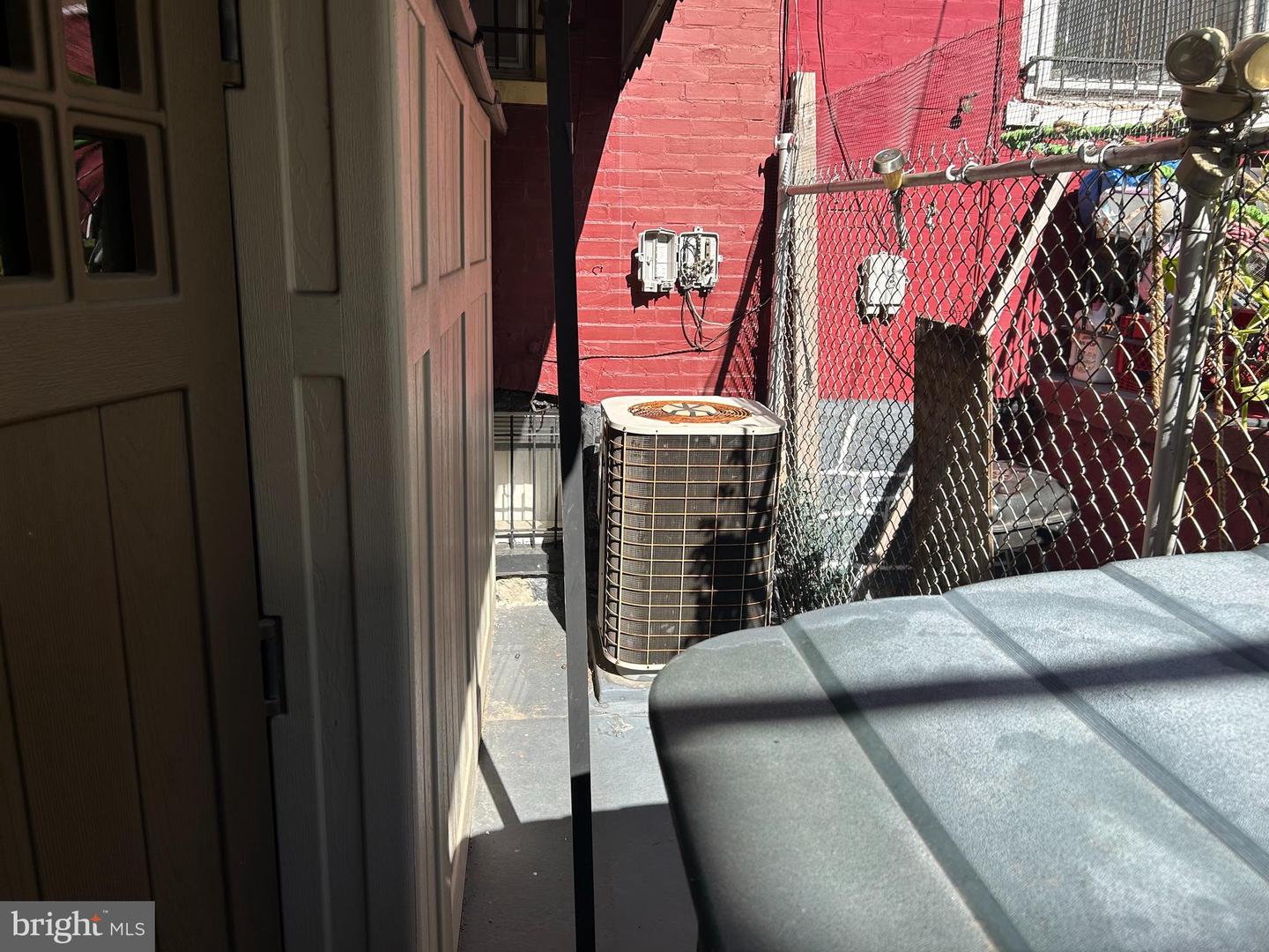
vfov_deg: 53.1
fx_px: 953
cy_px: 476
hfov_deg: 67.3
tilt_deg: -12.5
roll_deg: -1.1
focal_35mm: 26
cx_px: 634
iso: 50
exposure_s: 1/1751
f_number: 1.5
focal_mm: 5.7
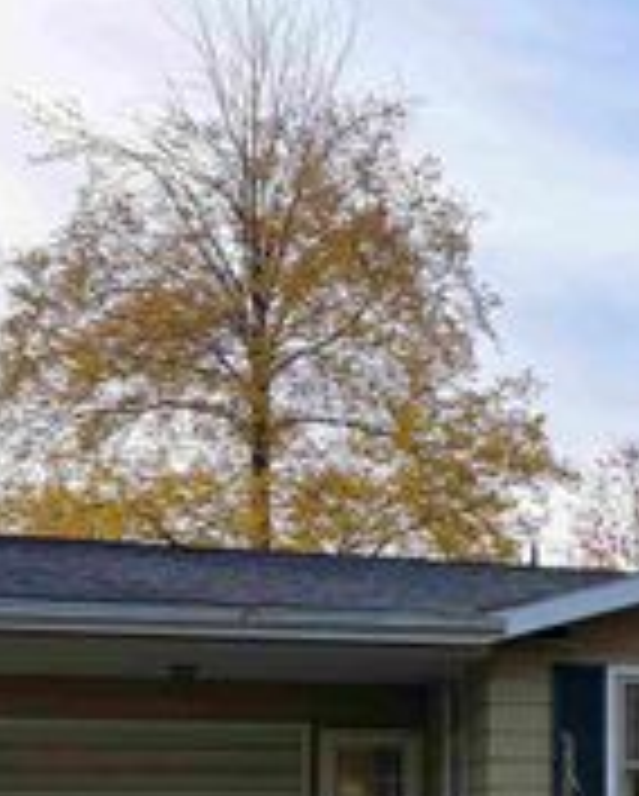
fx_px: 1558
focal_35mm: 66
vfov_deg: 27.5
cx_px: 670
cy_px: 735
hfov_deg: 22.1
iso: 100
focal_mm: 6.76
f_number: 1.78
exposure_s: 1/1271
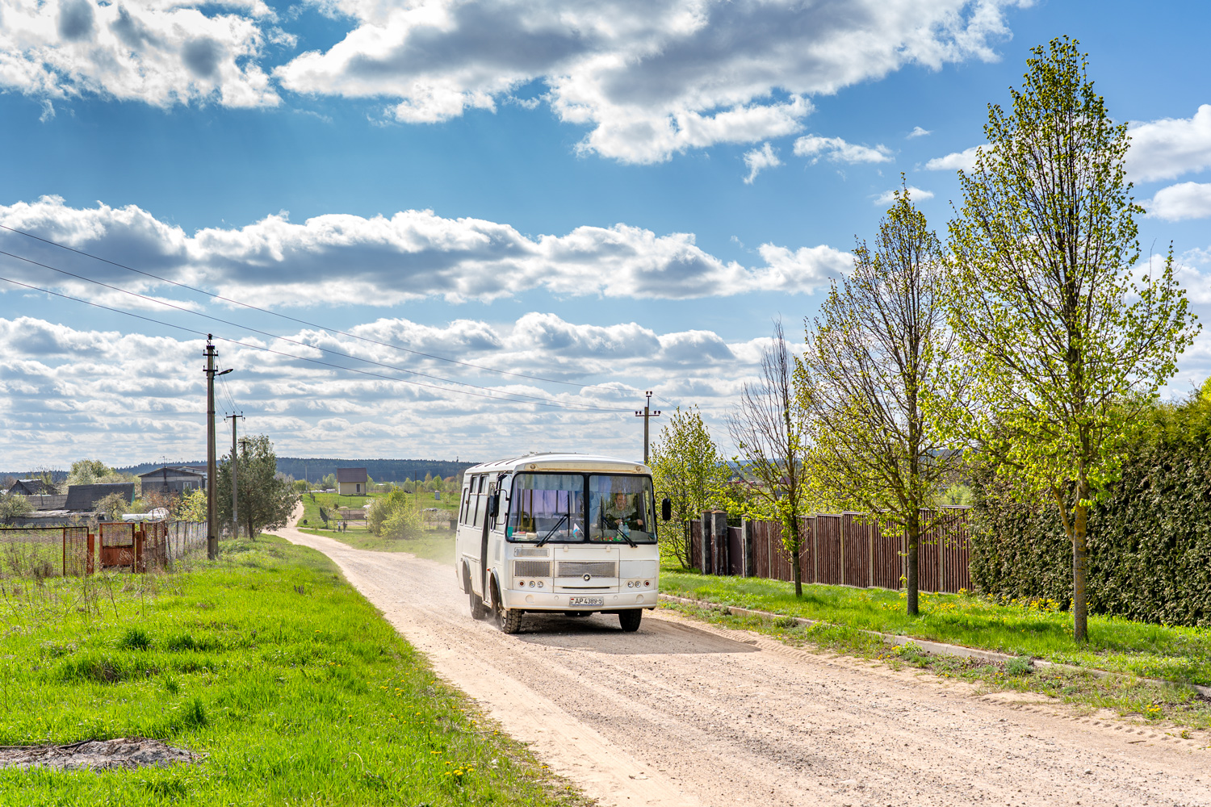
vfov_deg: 35.1
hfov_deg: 50.7
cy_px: 404
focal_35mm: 38
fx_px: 1278
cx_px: 606
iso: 80
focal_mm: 38
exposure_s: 1/500
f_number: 5.6
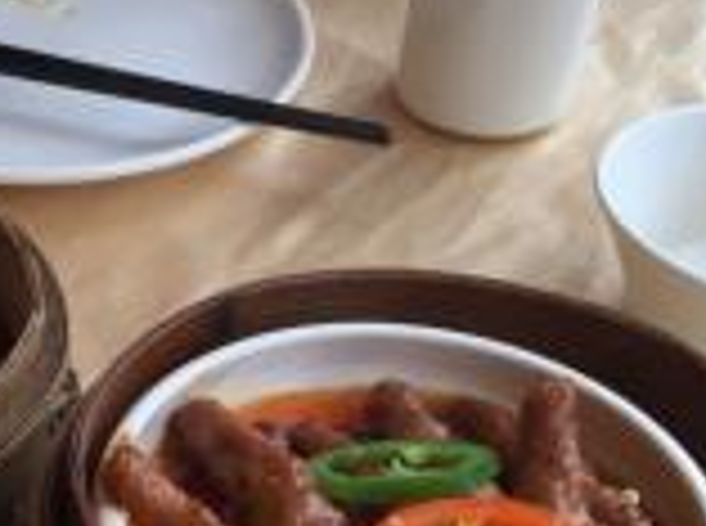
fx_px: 1689
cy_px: 728
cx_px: -99
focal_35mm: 83
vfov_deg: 16.5
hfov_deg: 22.1
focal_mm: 4.15
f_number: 2.2
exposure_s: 1/100
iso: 40
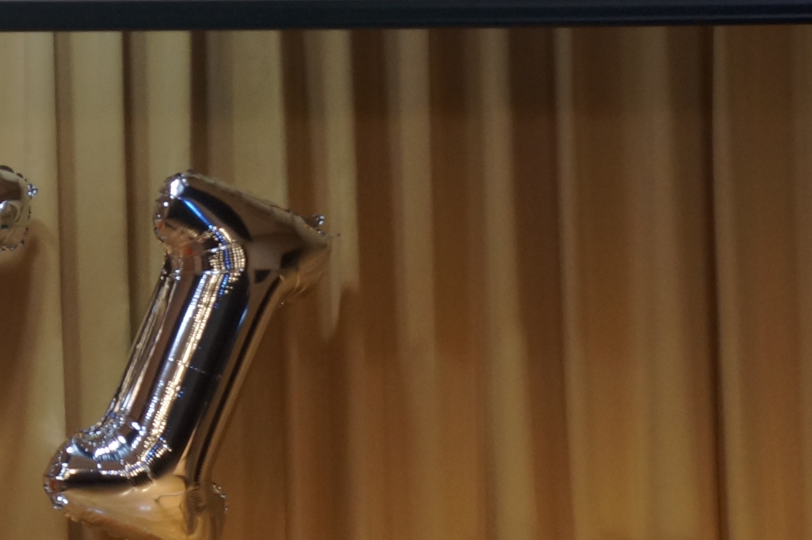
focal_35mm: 263
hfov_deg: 7.8
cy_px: 302
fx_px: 5916
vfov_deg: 5.2
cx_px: -182
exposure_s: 1/100
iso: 800
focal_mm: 55
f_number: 5.6
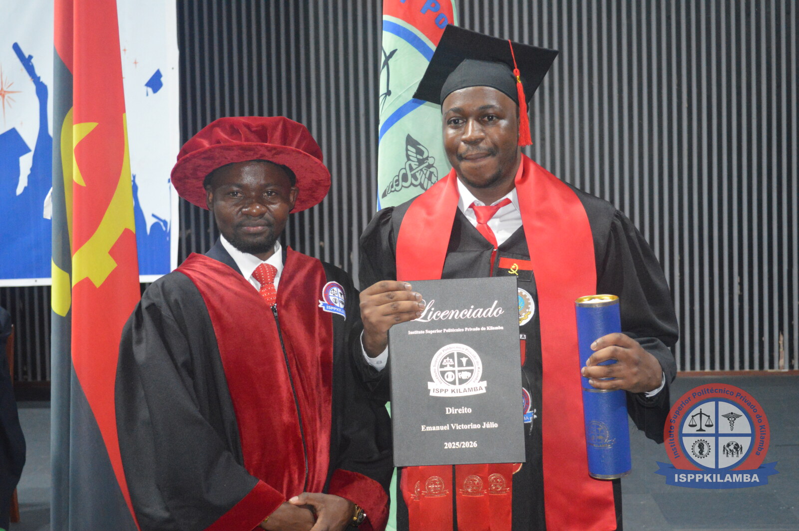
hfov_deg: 36.9
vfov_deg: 25.0
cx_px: 400
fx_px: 1197
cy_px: 266
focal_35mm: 54
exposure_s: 1/60
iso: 3200
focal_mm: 36
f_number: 5
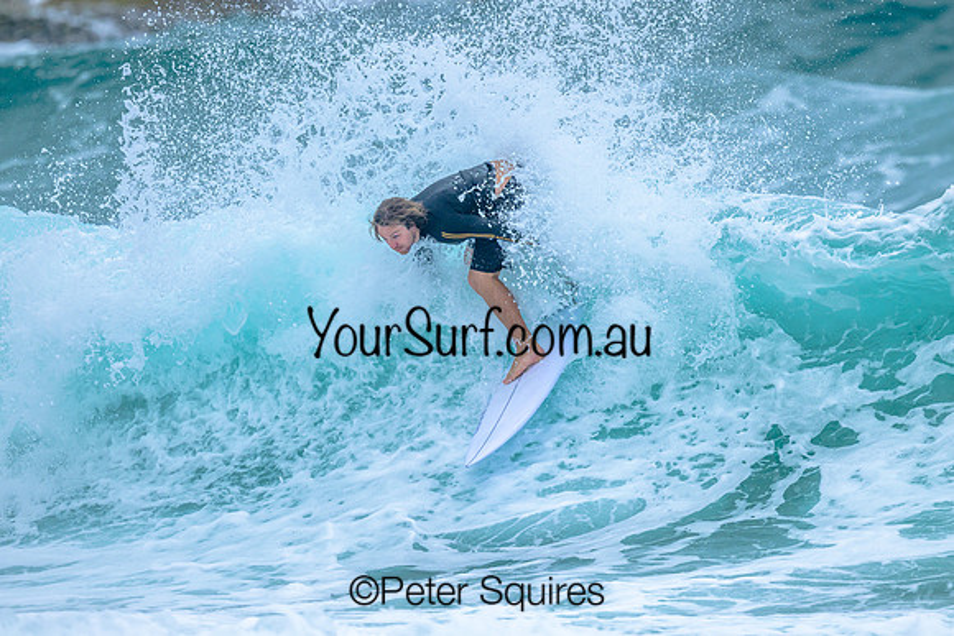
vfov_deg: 1.5
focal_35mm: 890
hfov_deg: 2.3
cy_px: 354
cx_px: 530
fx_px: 23577
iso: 360
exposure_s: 1/2500
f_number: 6.3
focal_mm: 800
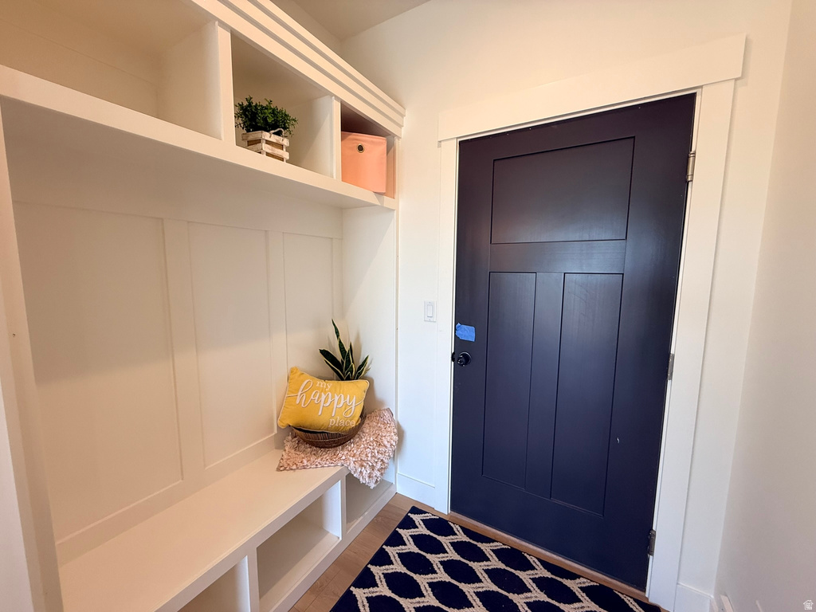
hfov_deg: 102.1
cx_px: 408
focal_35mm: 14
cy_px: 306
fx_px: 330
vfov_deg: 85.7
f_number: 2.2
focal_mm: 2.22
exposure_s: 1/120
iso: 160
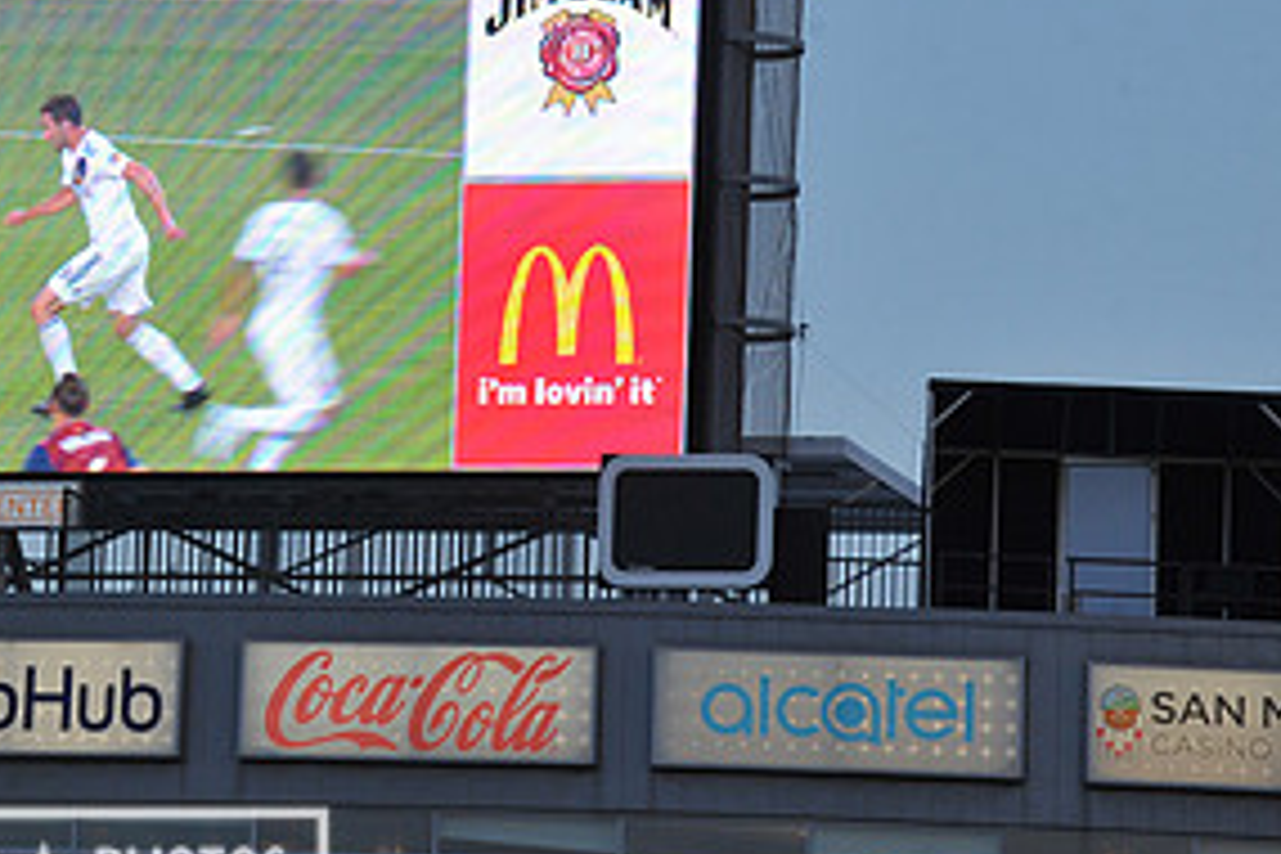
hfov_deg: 6.3
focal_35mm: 326
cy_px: 193
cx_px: 9
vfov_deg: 4.2
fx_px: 11599
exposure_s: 1/320
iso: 800
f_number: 9
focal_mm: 160
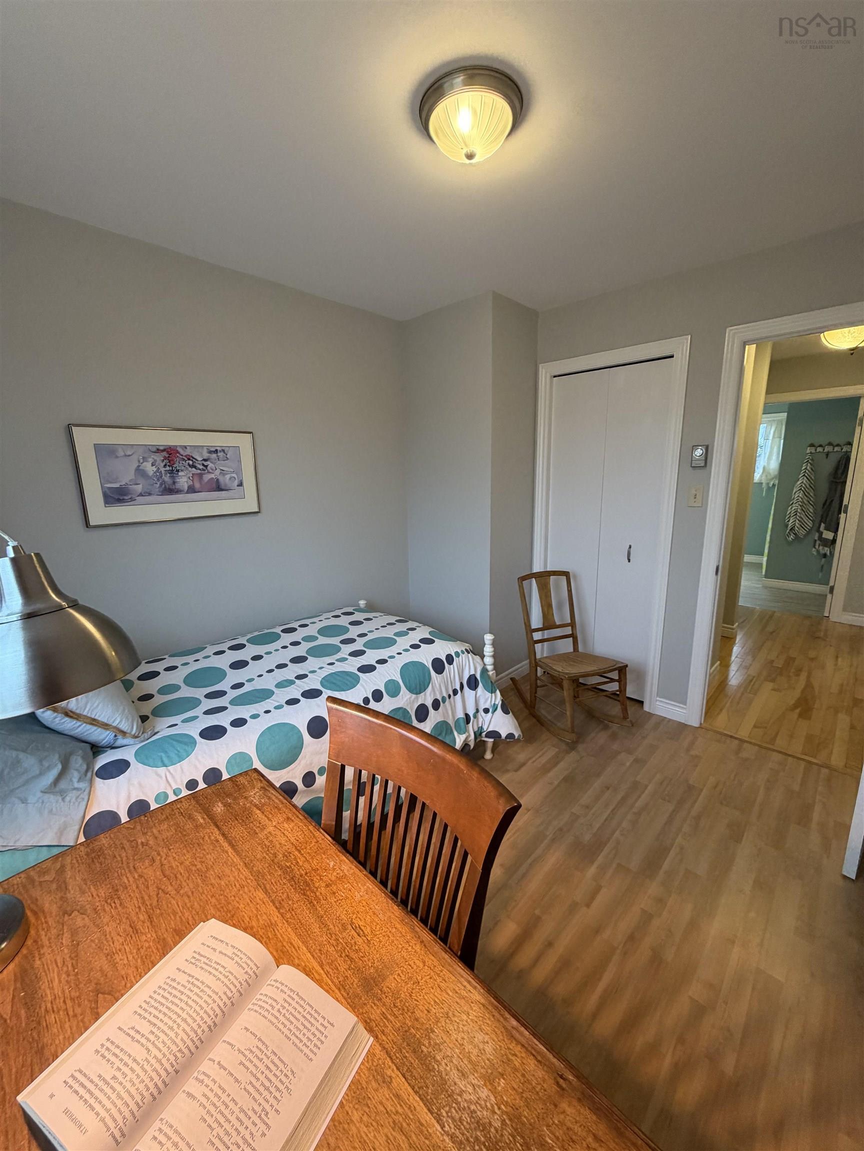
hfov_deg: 85.7
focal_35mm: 14
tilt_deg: -12.6
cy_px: 576
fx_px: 466
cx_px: 432
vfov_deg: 102.1
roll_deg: +1.7
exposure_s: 1/60
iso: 250
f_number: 2.2
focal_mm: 2.22
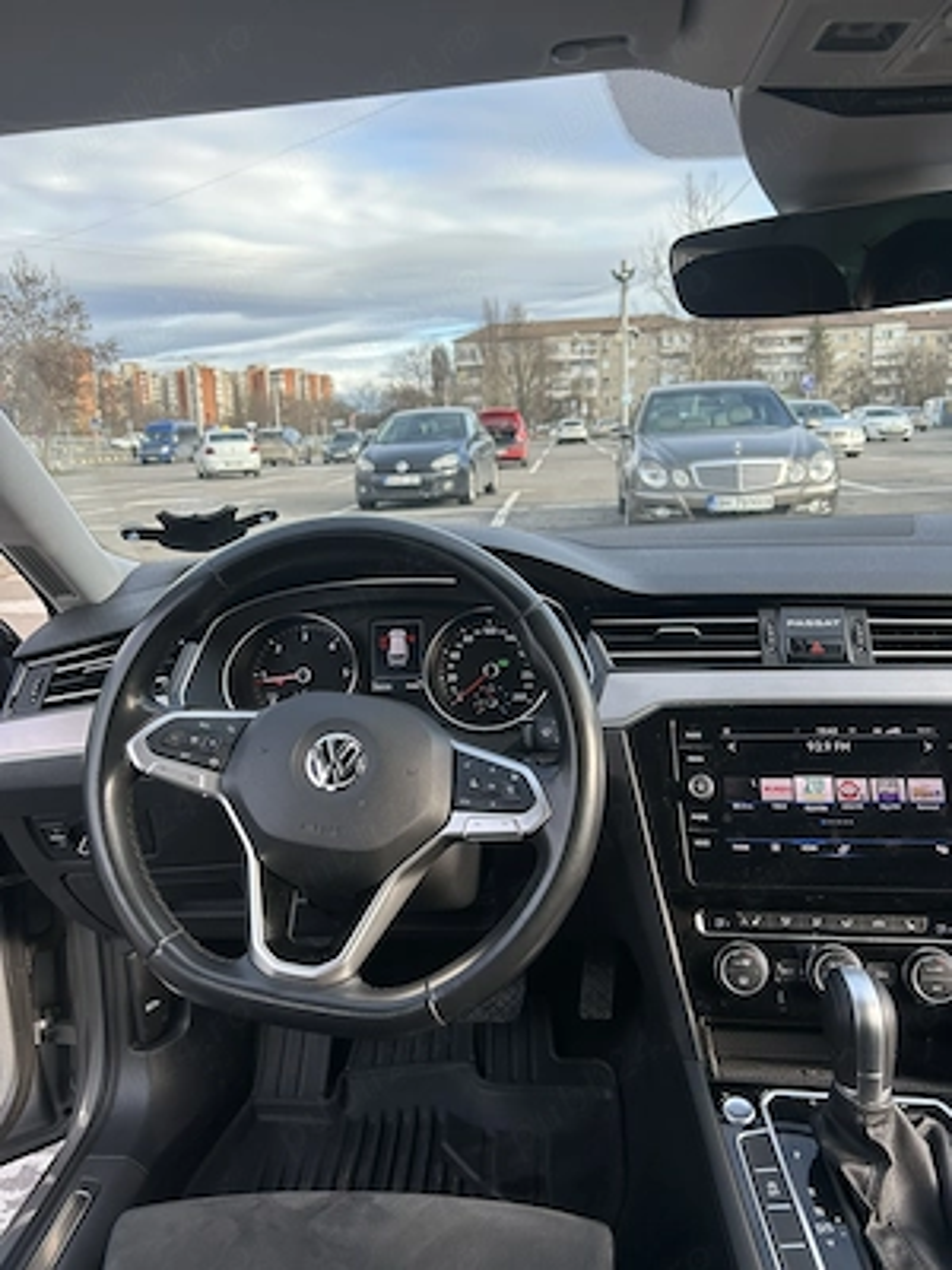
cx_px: 476
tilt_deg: -11.0
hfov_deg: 53.1
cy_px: 635
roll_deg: +1.2
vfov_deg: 67.3
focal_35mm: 26
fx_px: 953
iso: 50
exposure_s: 1/607
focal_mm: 5.7
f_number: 1.5
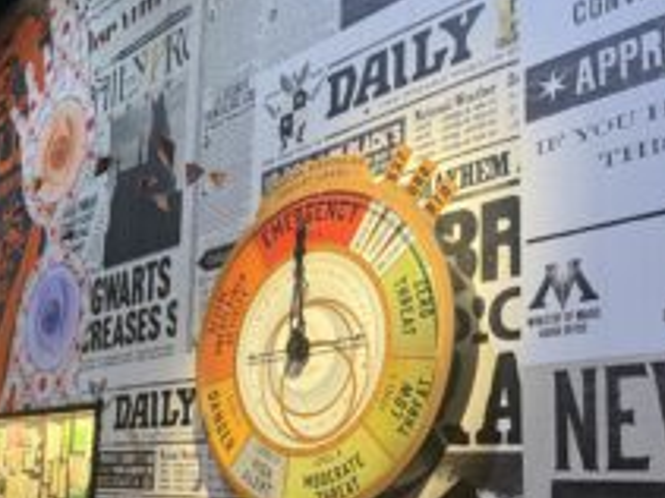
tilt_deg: +8.3
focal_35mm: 41
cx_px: 221
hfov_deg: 45.1
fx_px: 787
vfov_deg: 34.2
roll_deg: -4.2
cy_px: 385
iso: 1000
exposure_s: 1/39
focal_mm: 6.76
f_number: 1.78
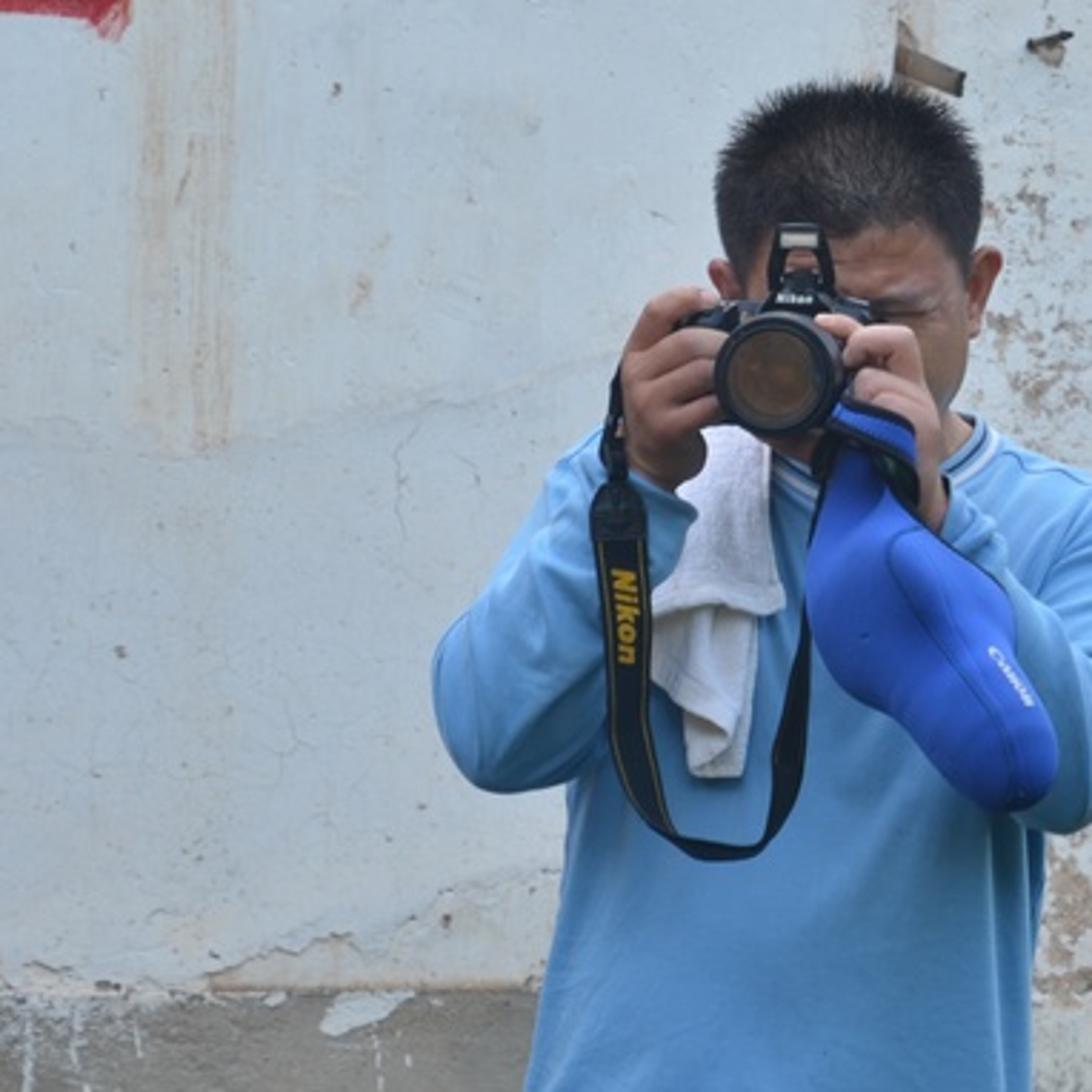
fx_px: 10355
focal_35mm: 290
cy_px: 397
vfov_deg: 6.0
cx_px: 823
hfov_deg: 6.0
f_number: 5.6
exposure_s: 1/60
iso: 100
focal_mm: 85
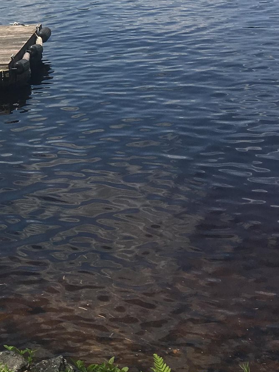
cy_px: -14
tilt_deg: -7.0
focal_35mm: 75
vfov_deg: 24.6
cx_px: -40
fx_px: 806
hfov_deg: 18.7
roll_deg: +2.6
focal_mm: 4.15
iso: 25
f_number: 2.2
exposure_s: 1/1425
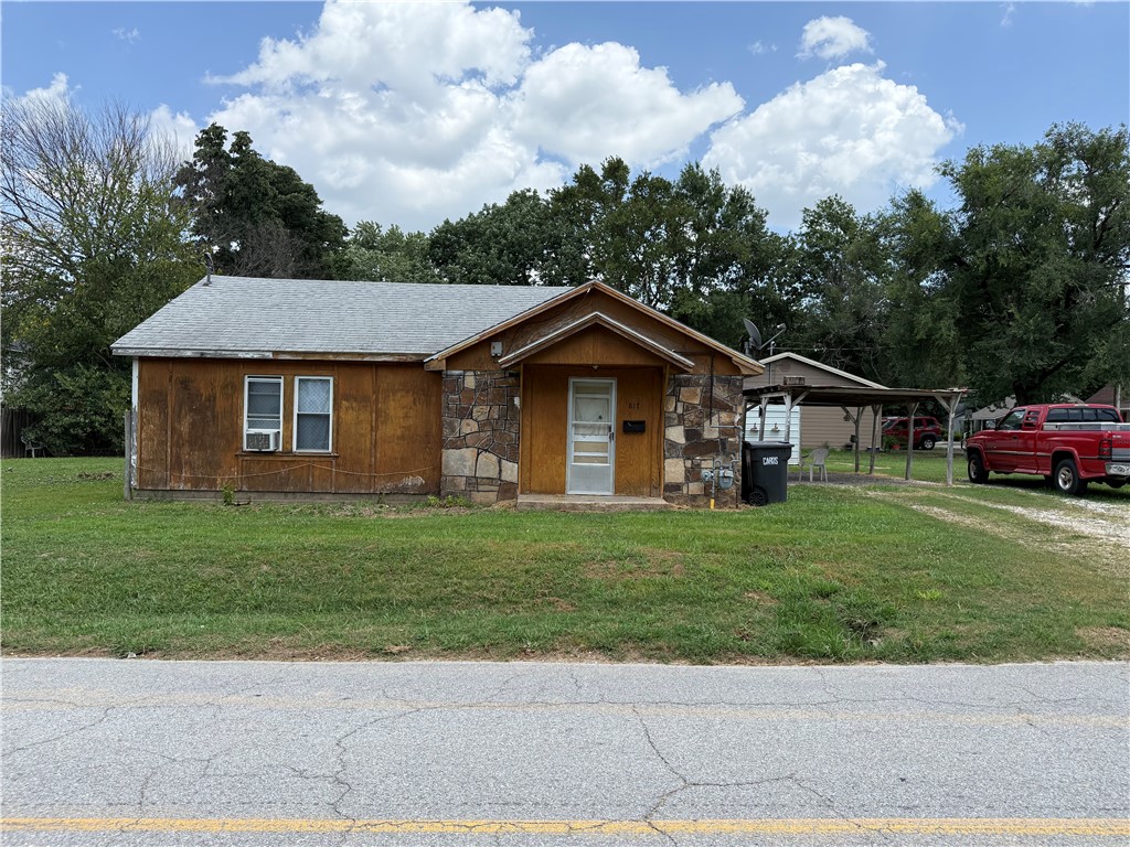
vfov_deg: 56.8
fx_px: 783
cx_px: 565
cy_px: 424
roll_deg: -1.5
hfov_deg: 71.6
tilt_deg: +0.5
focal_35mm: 24
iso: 100
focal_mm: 6.76
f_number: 1.78
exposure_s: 1/3145
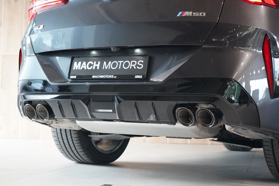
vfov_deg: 19.5
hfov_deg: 28.8
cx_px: 140
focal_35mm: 70
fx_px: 543
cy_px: 93
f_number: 5.6
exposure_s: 1/160
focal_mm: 70
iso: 10000
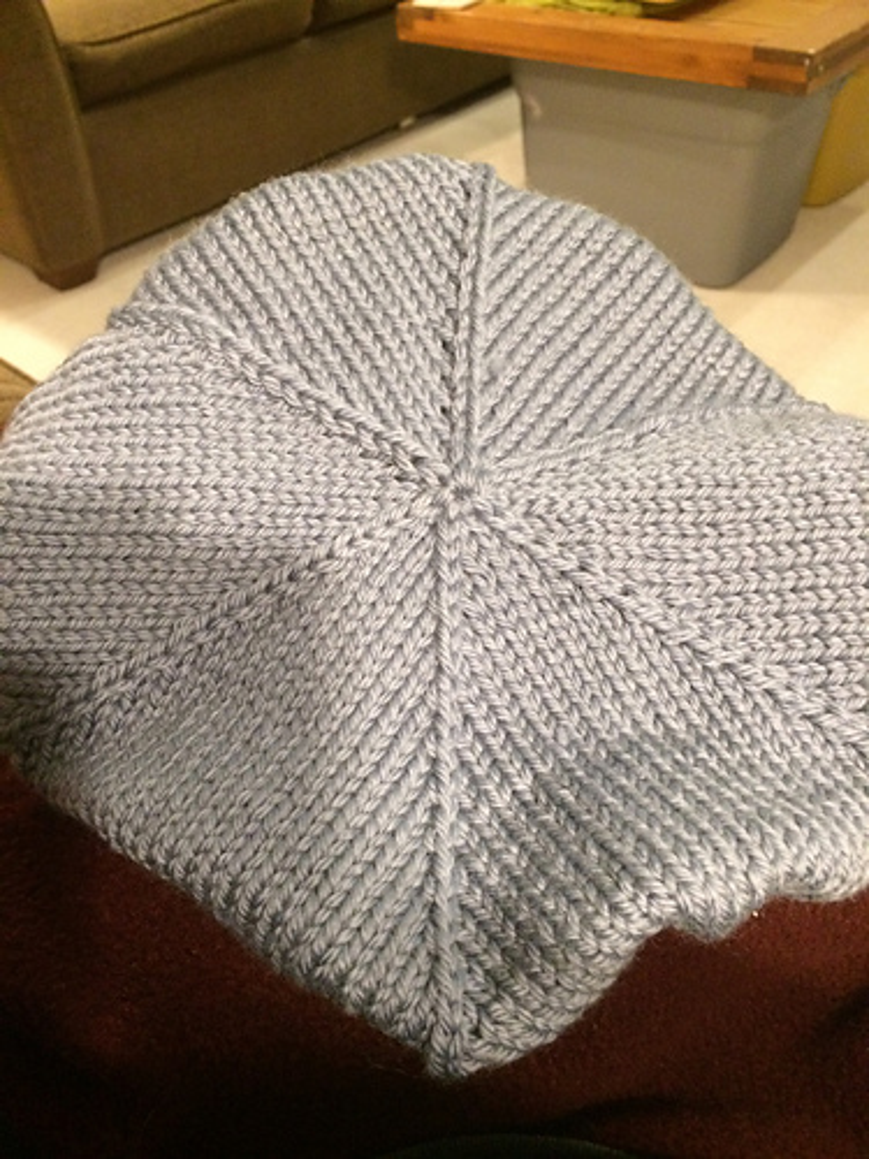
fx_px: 971
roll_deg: +2.6
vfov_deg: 61.7
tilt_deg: -42.1
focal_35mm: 29
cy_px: 580
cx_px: 434
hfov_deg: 48.2
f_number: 2.2
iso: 250
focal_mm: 4.15
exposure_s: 1/20
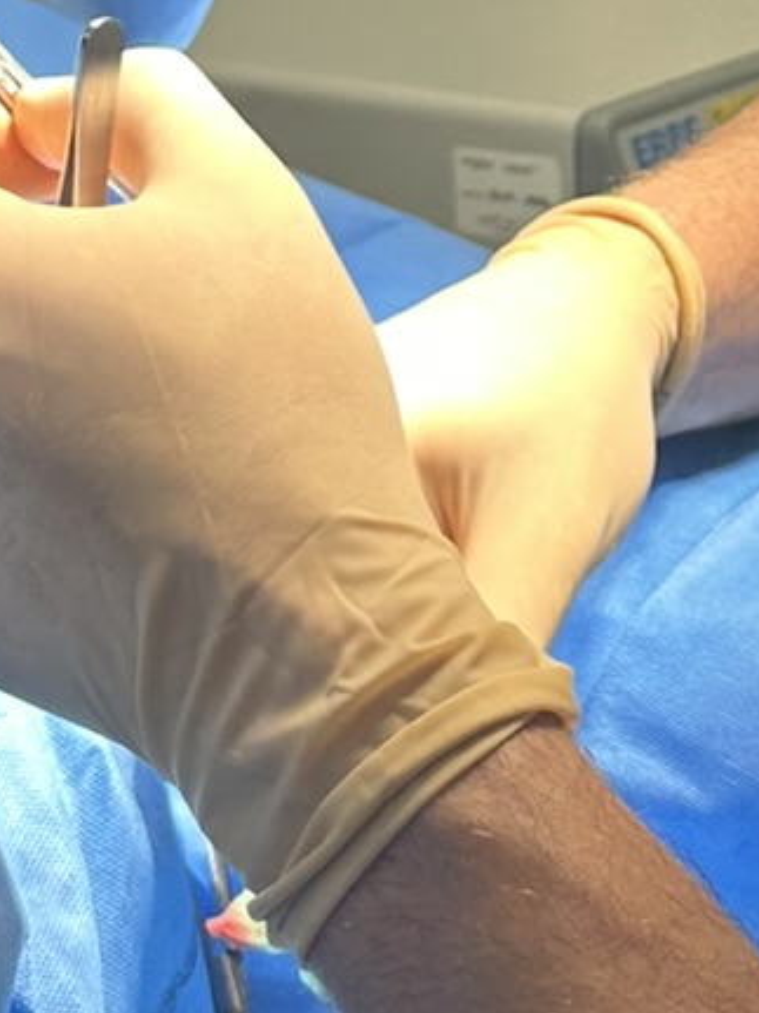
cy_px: 186
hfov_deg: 12.8
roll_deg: -2.1
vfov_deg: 17.1
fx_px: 3334
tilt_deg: -13.8
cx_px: 815
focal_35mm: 114
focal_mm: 6.86
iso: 80
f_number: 1.78
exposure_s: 1/144
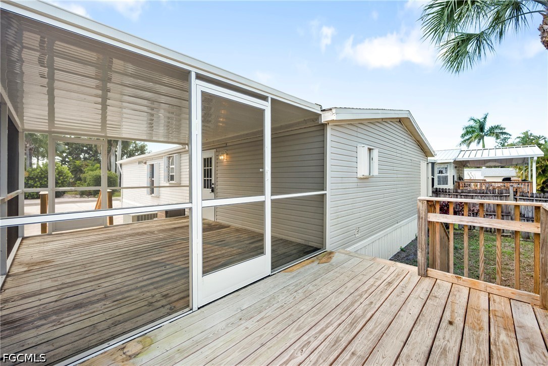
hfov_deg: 104.3
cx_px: 274
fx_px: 213
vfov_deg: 81.2
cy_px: 183
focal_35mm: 14
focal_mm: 14
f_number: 4
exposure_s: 1/400
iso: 100
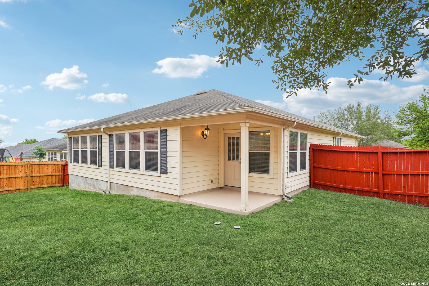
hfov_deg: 86.9
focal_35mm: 19
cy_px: 143
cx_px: 214
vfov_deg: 64.6
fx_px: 226
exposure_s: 1/160
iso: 100
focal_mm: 19
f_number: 8
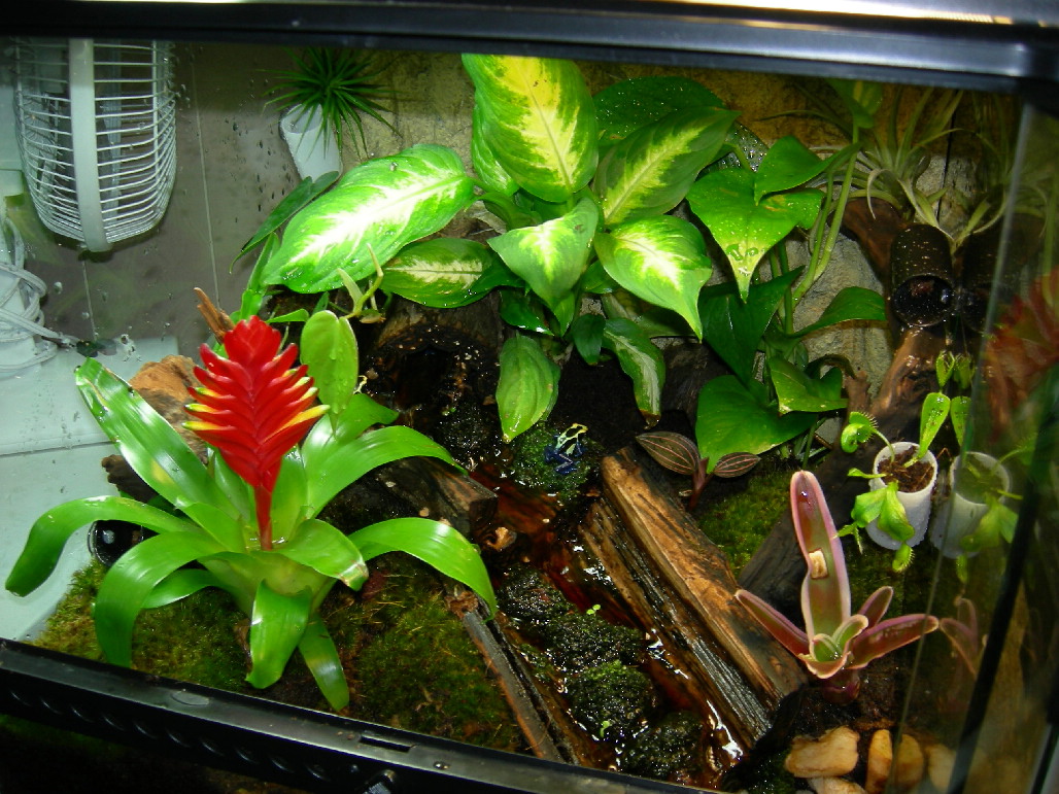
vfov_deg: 39.7
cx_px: 530
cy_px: 397
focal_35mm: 36
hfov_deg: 51.4
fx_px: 1101
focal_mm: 7.5
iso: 64
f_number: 2.7
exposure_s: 1/30
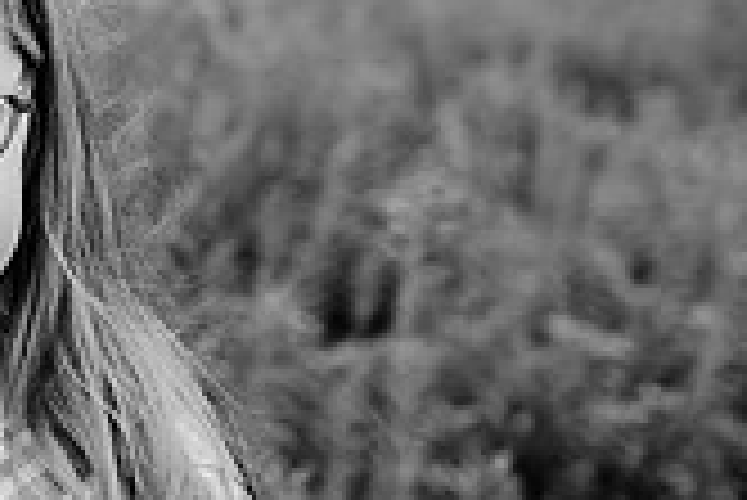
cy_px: 137
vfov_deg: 16.2
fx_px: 1744
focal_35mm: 84
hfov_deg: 22.9
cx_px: -50
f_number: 2.2
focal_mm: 24
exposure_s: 1/800
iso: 125
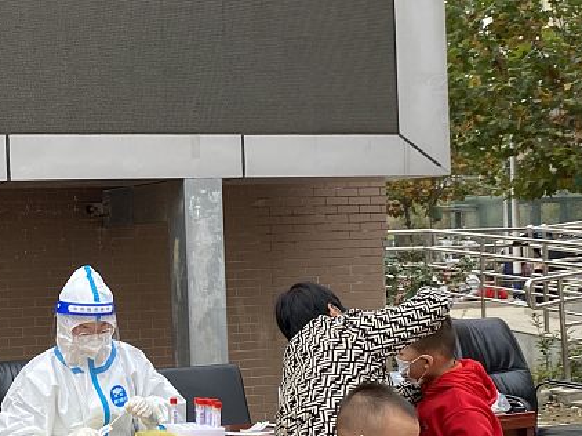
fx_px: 1243
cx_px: 101
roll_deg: +0.9
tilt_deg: +0.4
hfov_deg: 25.8
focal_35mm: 74
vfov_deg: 19.9
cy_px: 243
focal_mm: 4.25
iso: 32
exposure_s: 1/531
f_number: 1.8
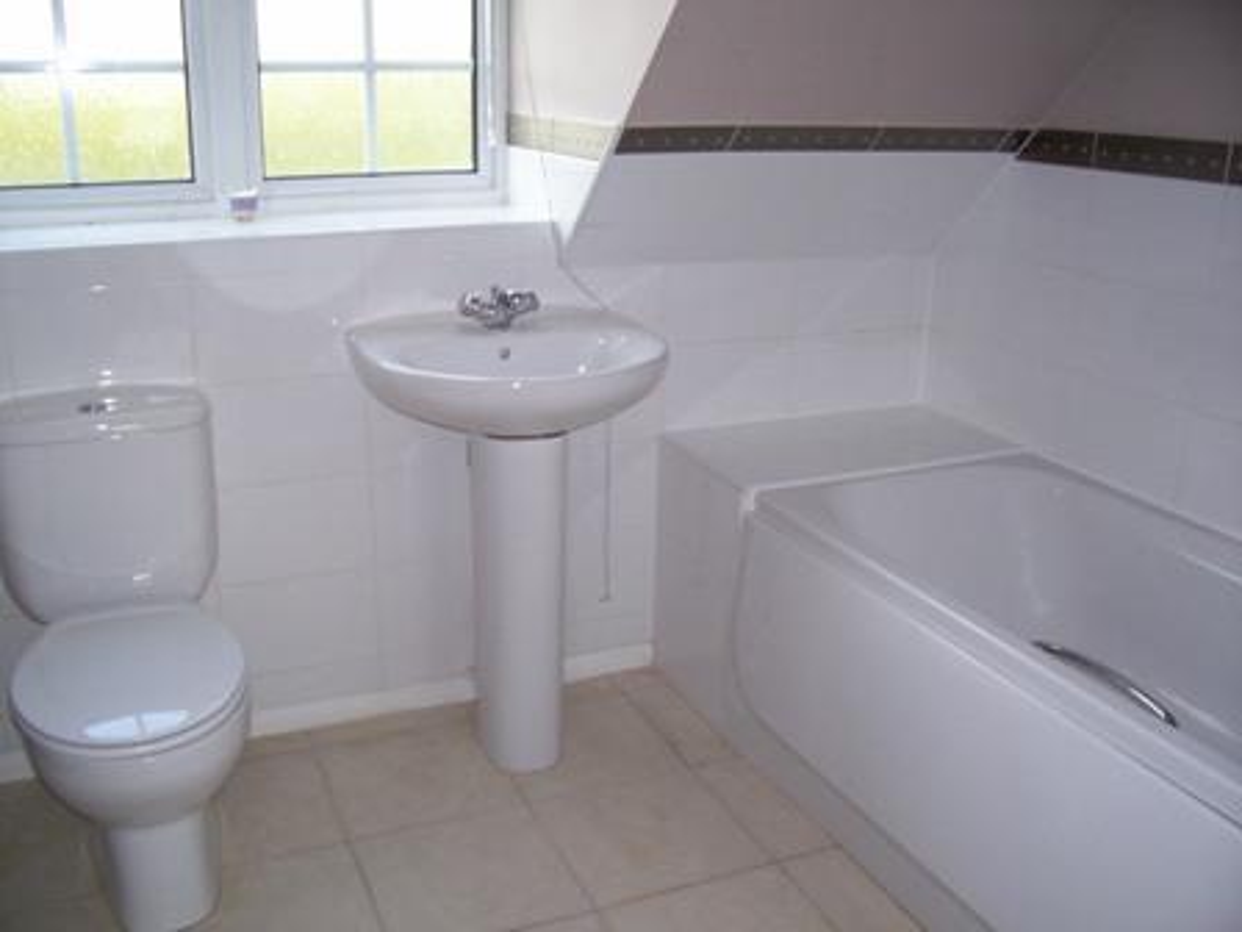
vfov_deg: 41.8
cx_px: 621
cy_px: 466
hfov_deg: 54.0
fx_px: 1220
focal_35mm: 34
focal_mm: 5.6
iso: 140
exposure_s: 1/112
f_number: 2.7
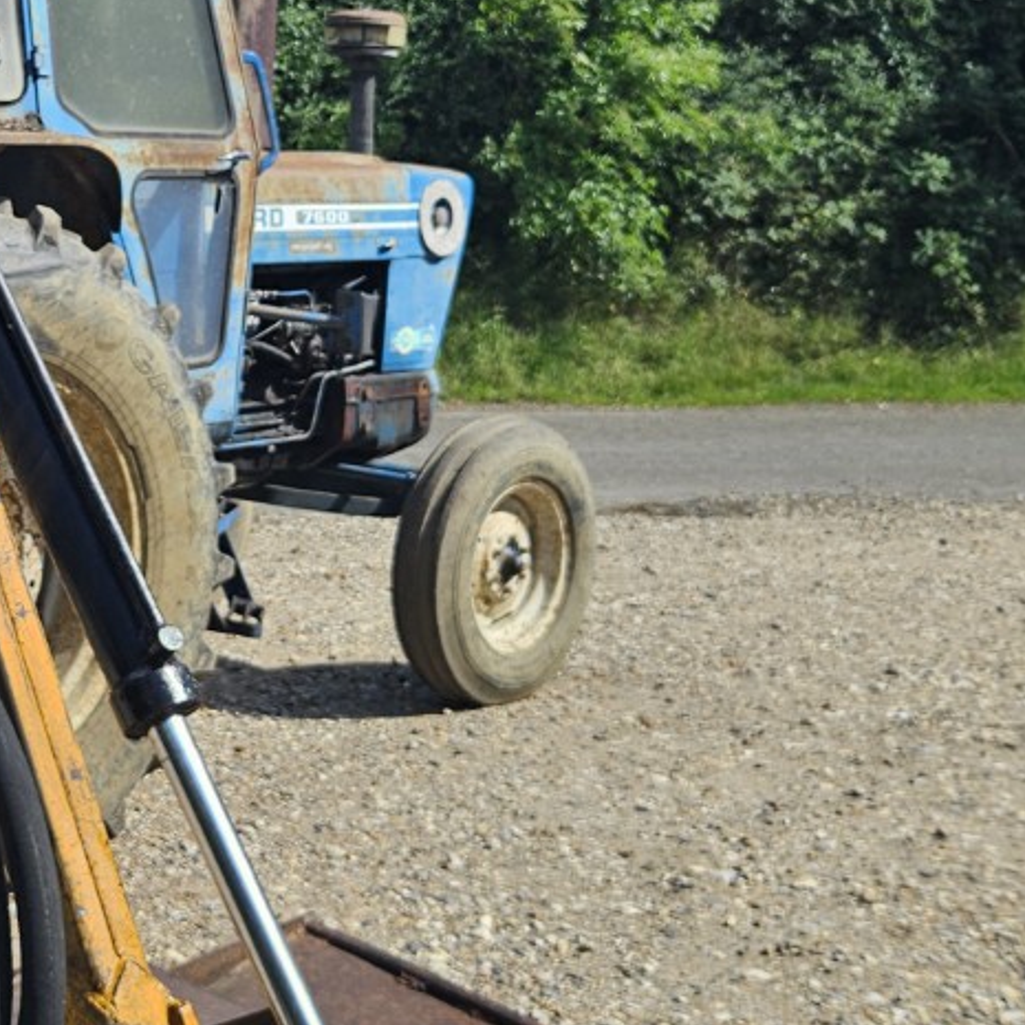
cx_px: 42
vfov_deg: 27.1
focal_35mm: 63
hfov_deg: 26.1
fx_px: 2111
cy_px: 313
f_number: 1.8
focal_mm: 5.4
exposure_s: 1/1111
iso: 25
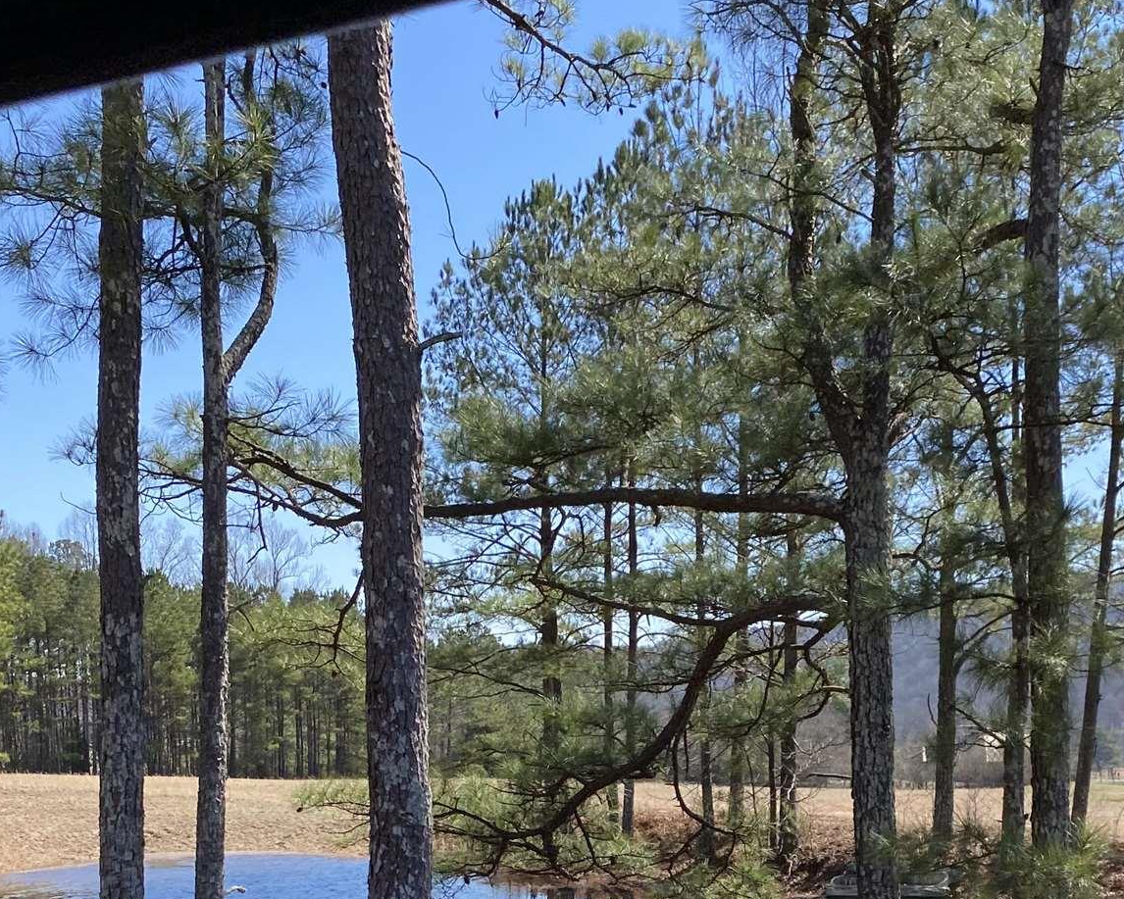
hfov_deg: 36.5
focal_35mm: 51
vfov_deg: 27.5
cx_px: 669
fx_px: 1697
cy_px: 952
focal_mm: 4.25
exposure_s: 1/1232
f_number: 1.8
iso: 32
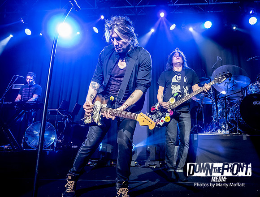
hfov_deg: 65.8
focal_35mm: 27
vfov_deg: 52.4
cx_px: 144
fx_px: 200
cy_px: 89
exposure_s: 1/200
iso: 1600
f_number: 3.5
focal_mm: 12
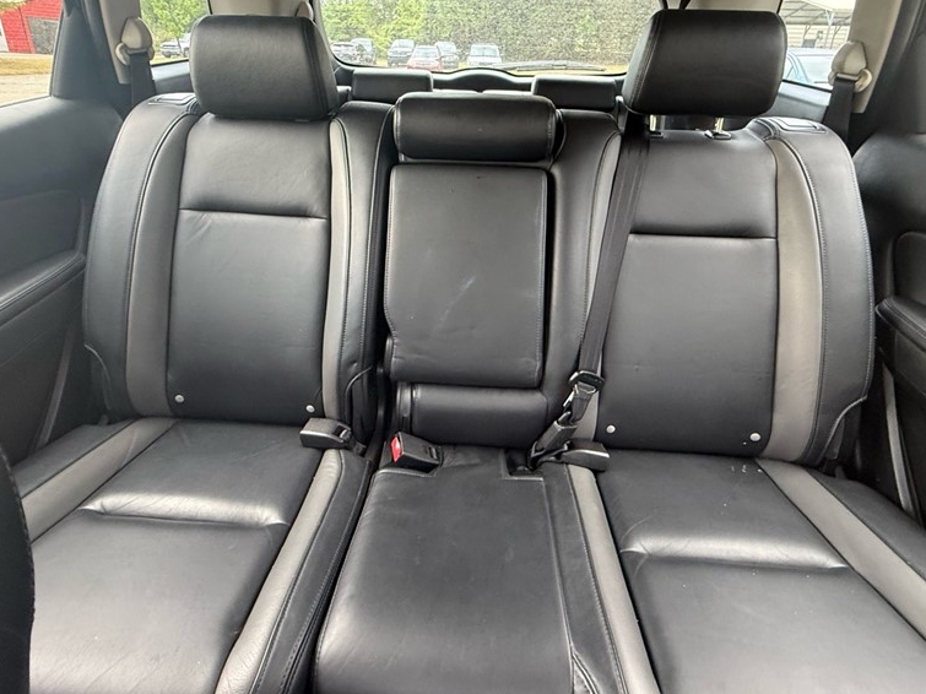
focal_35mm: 19
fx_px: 508
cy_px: 251
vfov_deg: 67.4
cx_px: 456
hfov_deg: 84.7
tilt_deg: -21.0
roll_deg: -1.9
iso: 500
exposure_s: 1/60
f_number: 2.2
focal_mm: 2.22
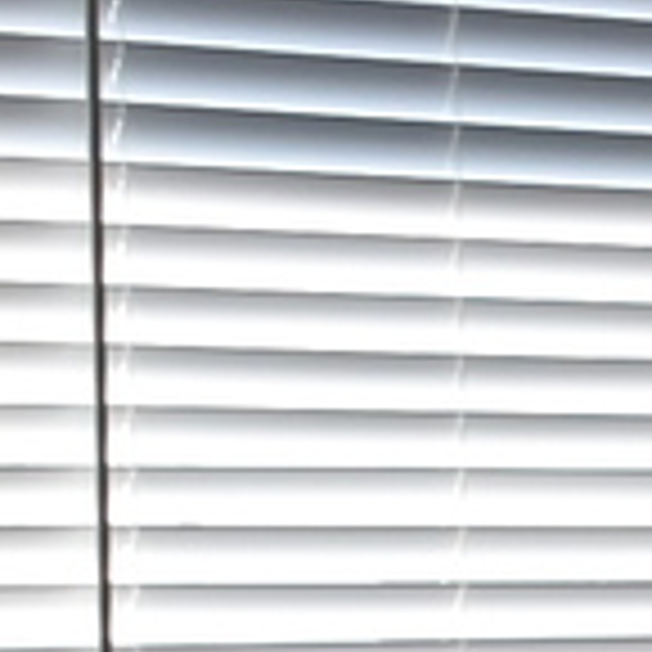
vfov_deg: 6.6
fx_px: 5455
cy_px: 1259
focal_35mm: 256
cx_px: 2262
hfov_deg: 6.1
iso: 400
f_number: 6.3
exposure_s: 1/160
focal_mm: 18
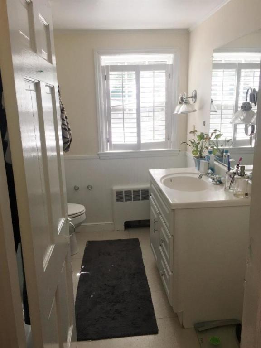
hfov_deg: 48.2
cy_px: 174
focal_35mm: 29
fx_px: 292
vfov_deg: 61.7
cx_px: 130
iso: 40
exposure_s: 1/120
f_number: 2.2
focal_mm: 4.15
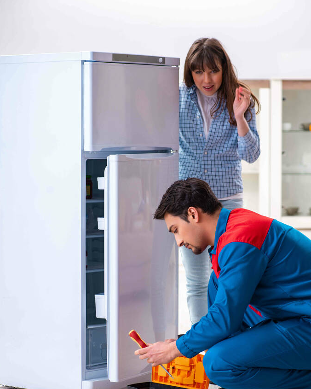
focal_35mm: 126
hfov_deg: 12.2
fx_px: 1450
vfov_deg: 15.3
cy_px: 244
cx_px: 163
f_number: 5
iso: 160
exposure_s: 1/100
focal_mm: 105
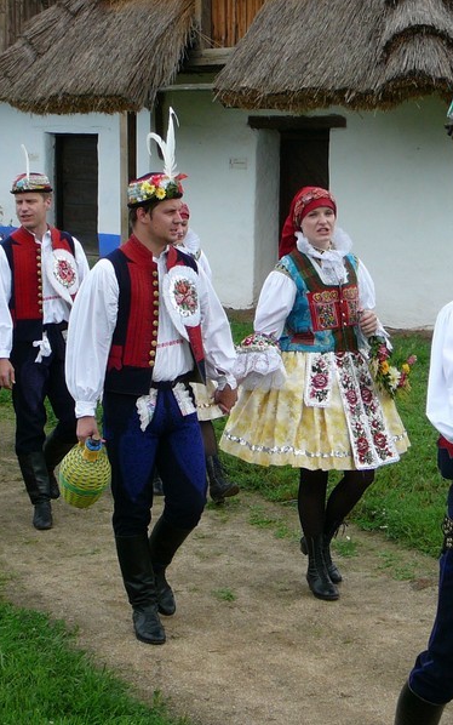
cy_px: 362
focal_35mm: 78
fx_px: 1540
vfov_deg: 26.5
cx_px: 288
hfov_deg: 16.7
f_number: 3.5
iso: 80
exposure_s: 1/500
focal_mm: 8.2
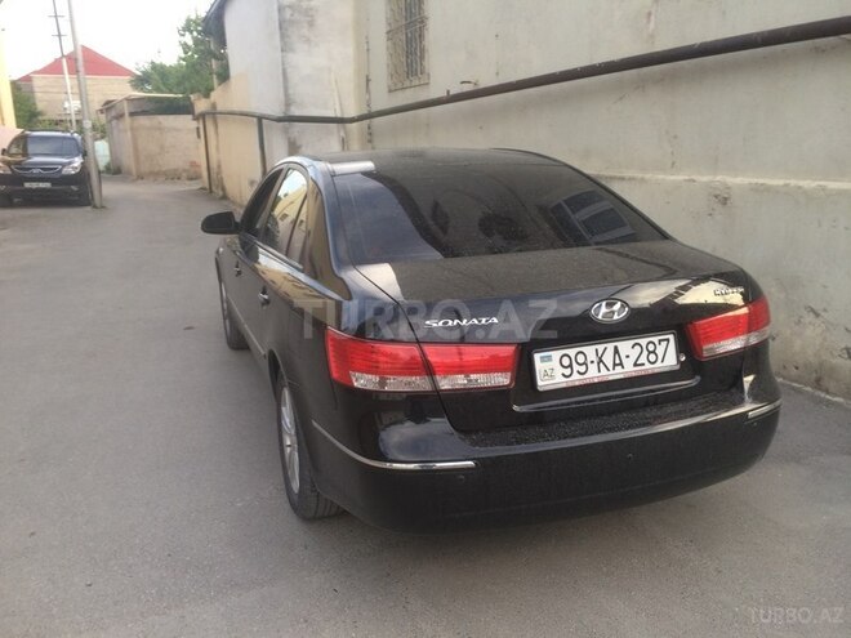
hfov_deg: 61.7
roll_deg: +0.2
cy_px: 319
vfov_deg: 48.2
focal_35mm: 29
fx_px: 713
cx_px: 426
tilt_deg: -19.0
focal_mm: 4.15
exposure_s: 1/100
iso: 40
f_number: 2.2
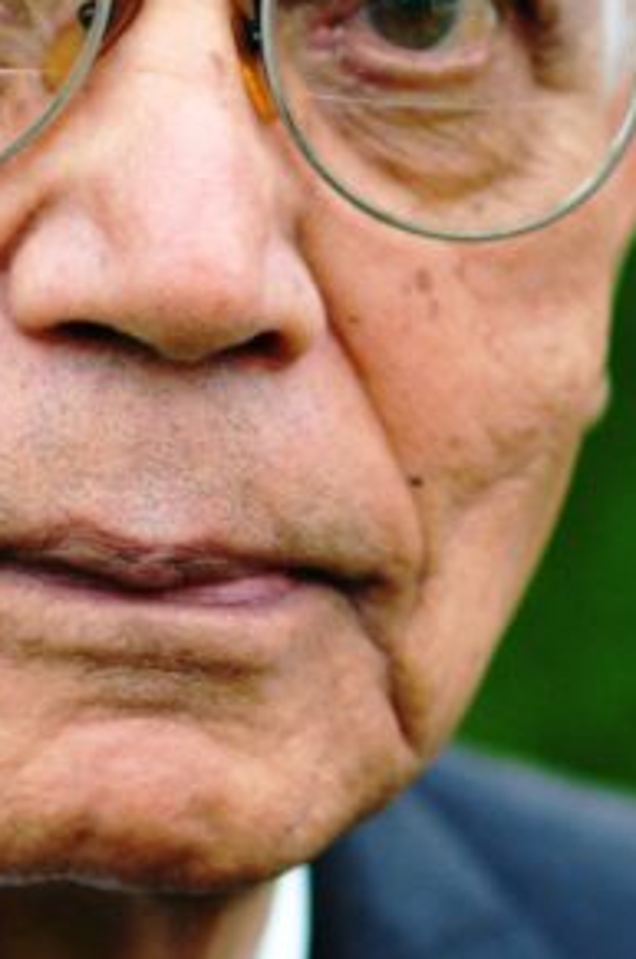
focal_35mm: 449
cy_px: 547
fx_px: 11934
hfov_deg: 3.1
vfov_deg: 4.6
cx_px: -23
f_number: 2.8
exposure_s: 1/800
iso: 400
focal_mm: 85
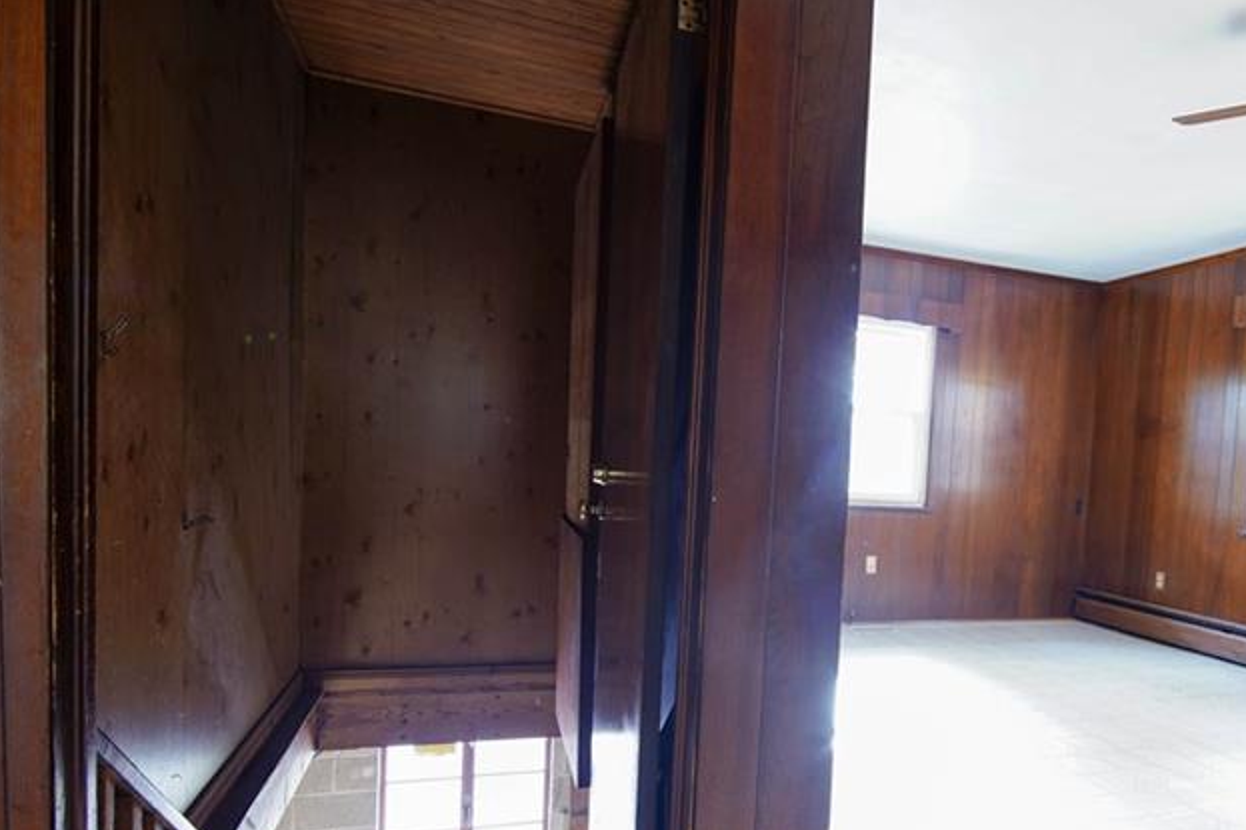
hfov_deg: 74.6
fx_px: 796
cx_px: 788
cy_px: 514
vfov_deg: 54.5
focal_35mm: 23
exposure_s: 1.3
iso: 200
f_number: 7.1
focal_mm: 14
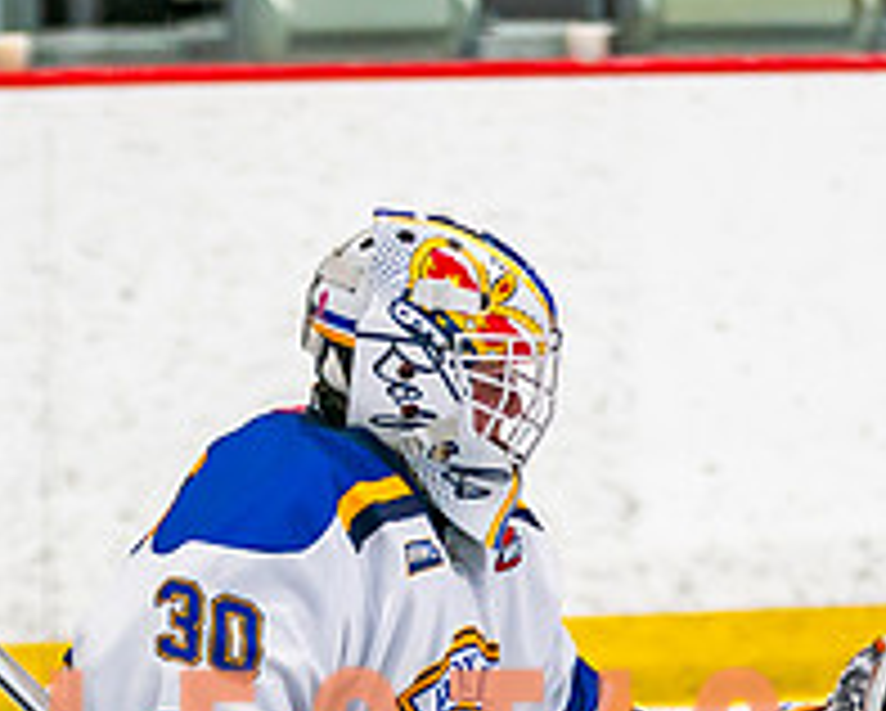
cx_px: 636
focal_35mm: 655
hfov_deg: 3.0
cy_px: 699
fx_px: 17193
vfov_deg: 2.4
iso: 400
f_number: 2.8
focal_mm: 145
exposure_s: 1/640
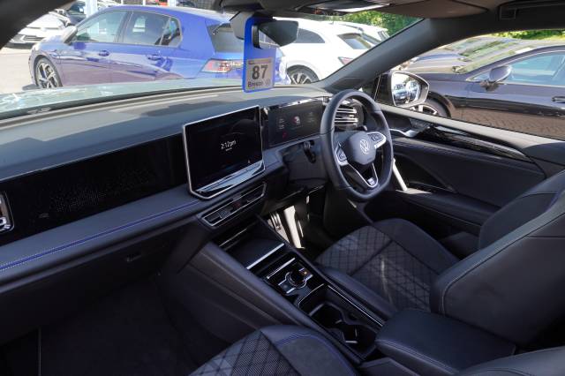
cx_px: 282
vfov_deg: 53.1
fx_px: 376
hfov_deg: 73.8
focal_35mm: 24
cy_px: 188
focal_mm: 16
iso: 200
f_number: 5.6
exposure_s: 1/60
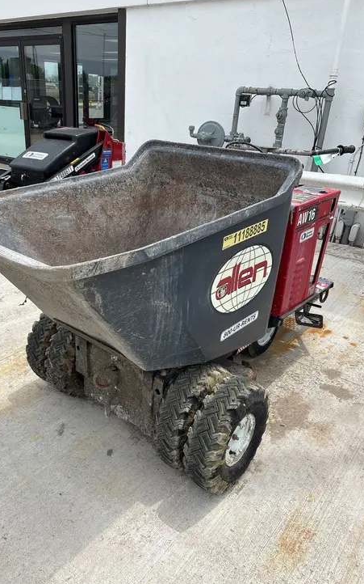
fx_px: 445
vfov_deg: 66.5
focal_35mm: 28
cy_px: 293
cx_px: 149
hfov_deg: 44.3
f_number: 1.6
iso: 50
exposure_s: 1/3125
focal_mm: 5.96
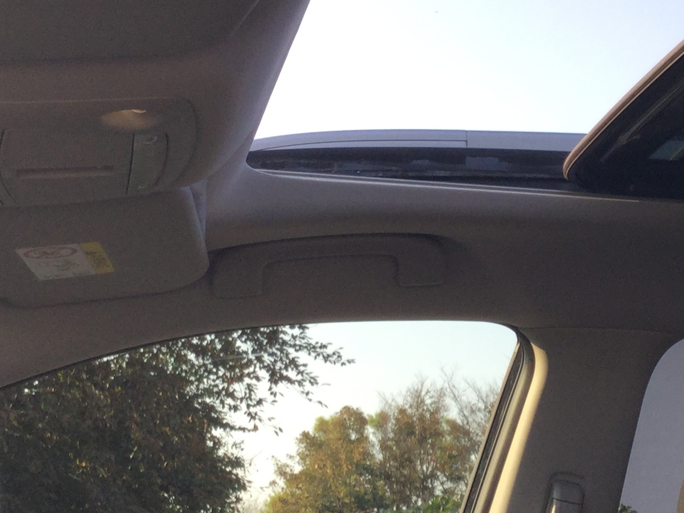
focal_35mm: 78
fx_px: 1541
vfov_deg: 18.9
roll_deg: -2.7
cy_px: 297
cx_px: 542
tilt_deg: +10.3
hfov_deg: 24.6
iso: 25
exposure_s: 1/318
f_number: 2.4
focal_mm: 3.3
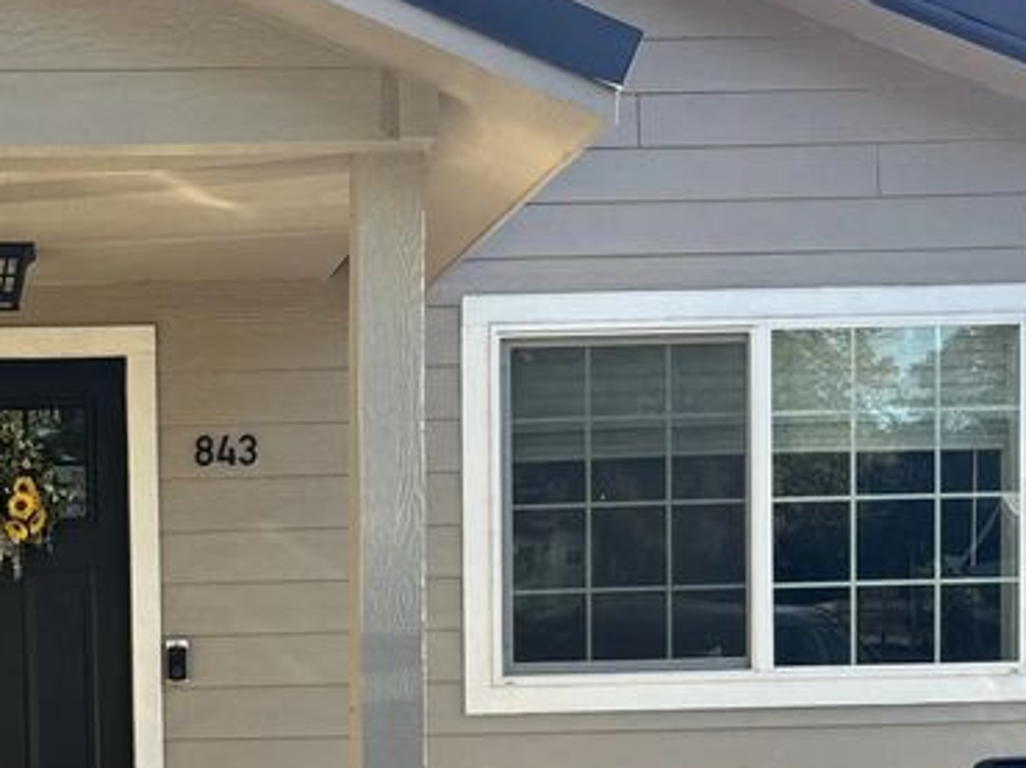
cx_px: 128
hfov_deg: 26.3
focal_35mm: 72
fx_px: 2133
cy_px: 765
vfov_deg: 19.8
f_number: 1.6
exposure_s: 1/432
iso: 50
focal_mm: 5.96
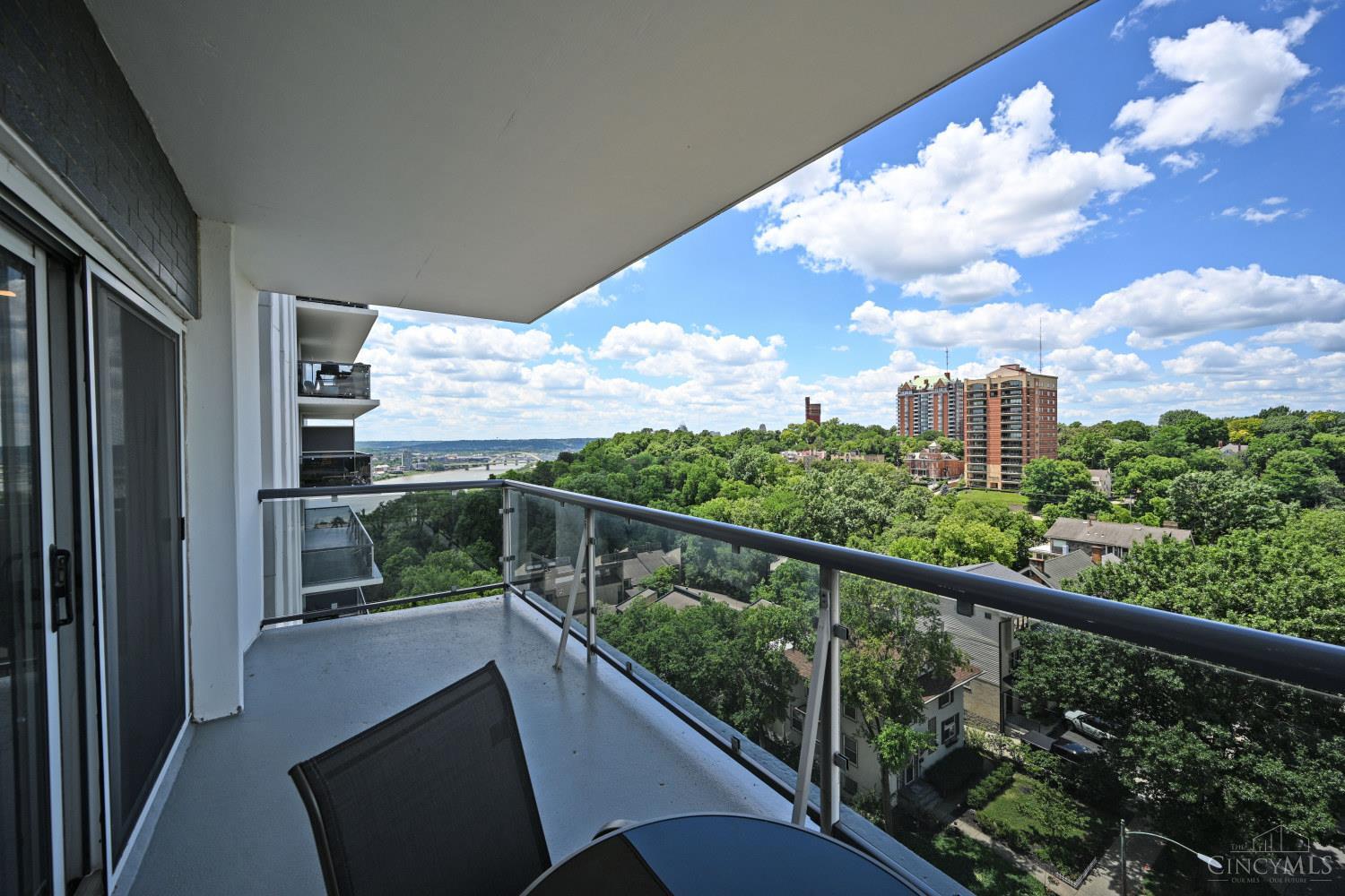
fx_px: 523
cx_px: 672
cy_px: 448
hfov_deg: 104.3
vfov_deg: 81.2
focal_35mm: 14
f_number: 6.3
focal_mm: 14
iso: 100
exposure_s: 1/320
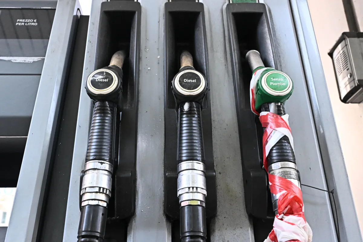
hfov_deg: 53.2
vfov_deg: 36.8
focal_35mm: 36
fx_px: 363
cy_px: 121
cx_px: 182
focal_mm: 24
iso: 3200
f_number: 5.6
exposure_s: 1/800
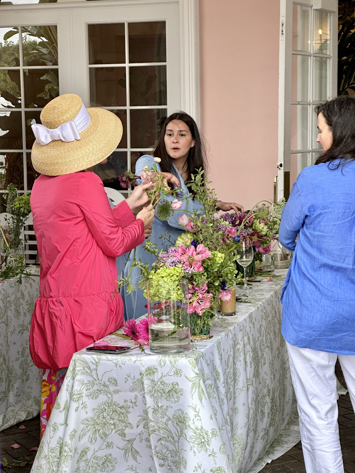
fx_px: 1053
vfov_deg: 25.3
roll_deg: +0.4
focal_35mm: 77
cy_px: 236
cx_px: 178
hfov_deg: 19.1
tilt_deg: -6.1
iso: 50
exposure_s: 1/99
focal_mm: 9
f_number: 2.8
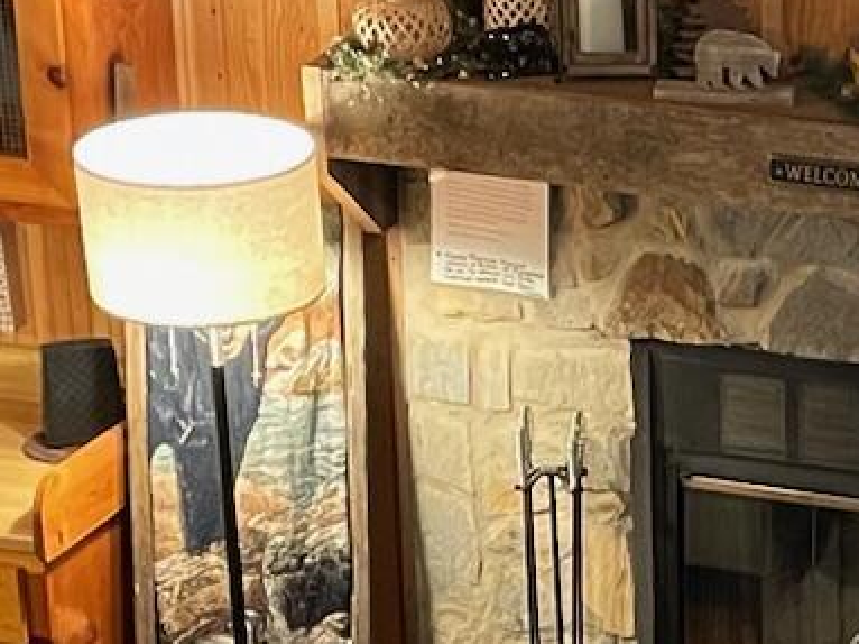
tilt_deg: -27.5
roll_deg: -3.0
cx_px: 1166
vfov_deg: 10.4
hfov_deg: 13.6
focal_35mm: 139
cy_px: 871
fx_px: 3448
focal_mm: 4.2
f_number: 1.6
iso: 500
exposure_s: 1/40
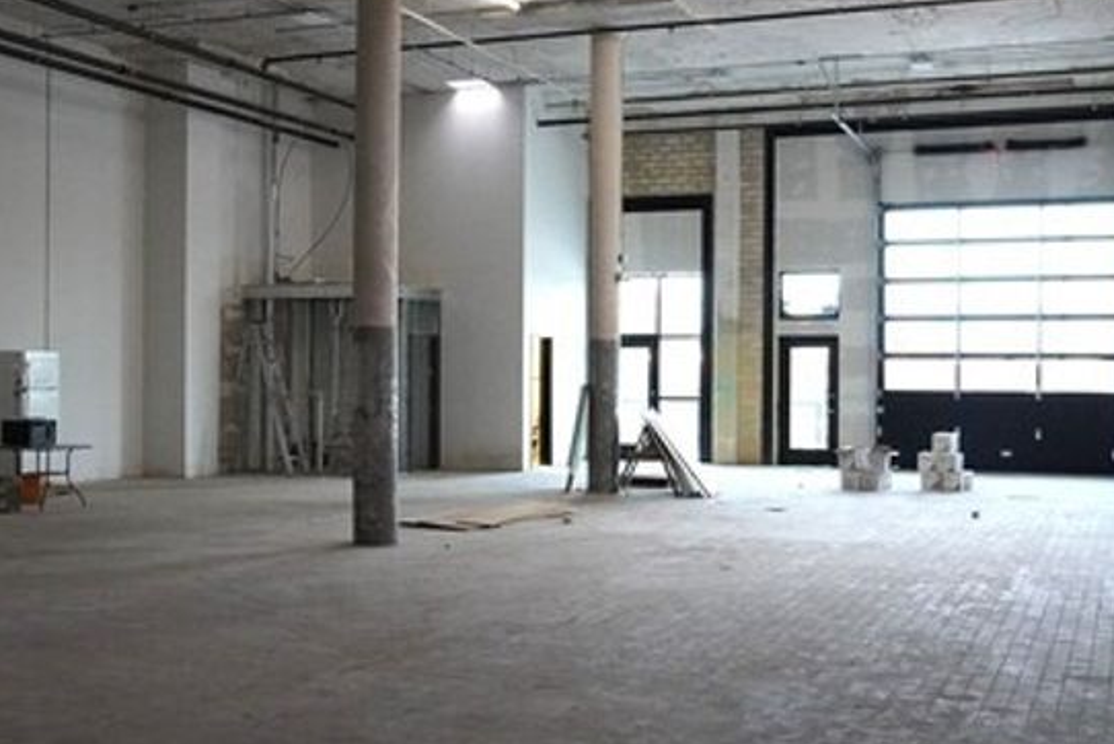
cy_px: 377
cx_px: 407
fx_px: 1579
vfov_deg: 26.5
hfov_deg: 38.6
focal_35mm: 51
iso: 4000
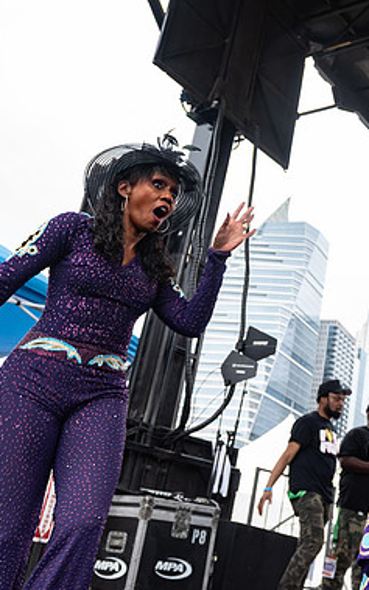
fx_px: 708
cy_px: 249
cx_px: 372
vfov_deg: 45.1
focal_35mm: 44
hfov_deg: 27.5
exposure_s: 1/200
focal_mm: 24
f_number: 4
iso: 400
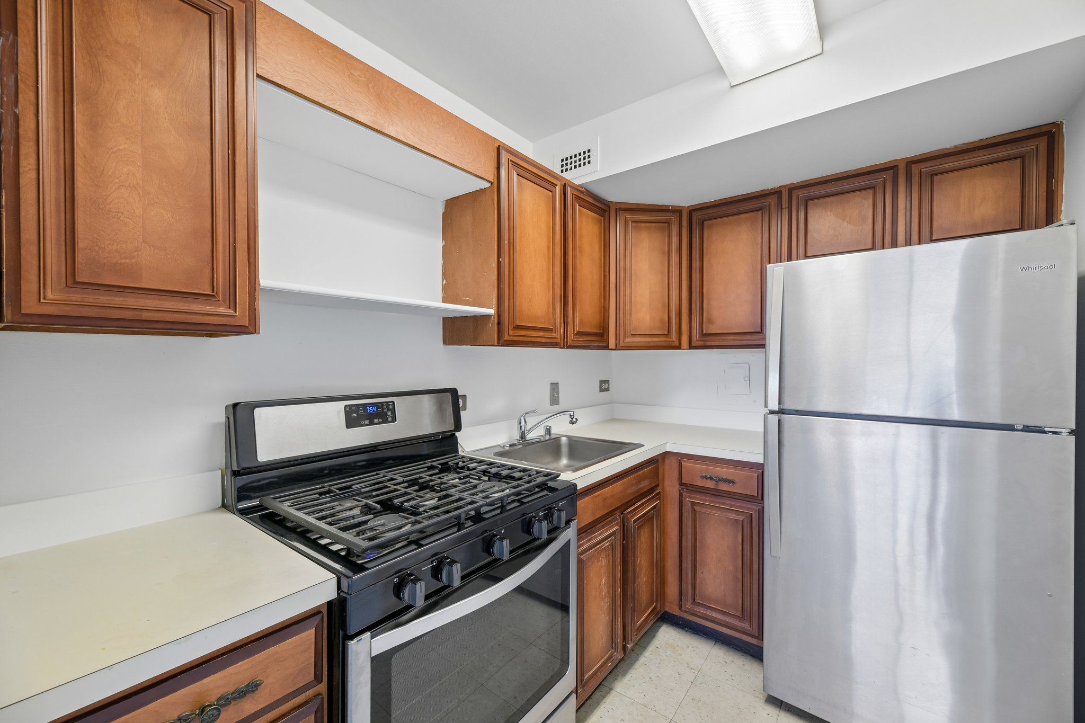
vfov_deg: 81.2
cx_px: 542
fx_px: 422
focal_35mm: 14
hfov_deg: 104.3
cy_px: 362
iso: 400
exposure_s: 1/13
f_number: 8
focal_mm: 14
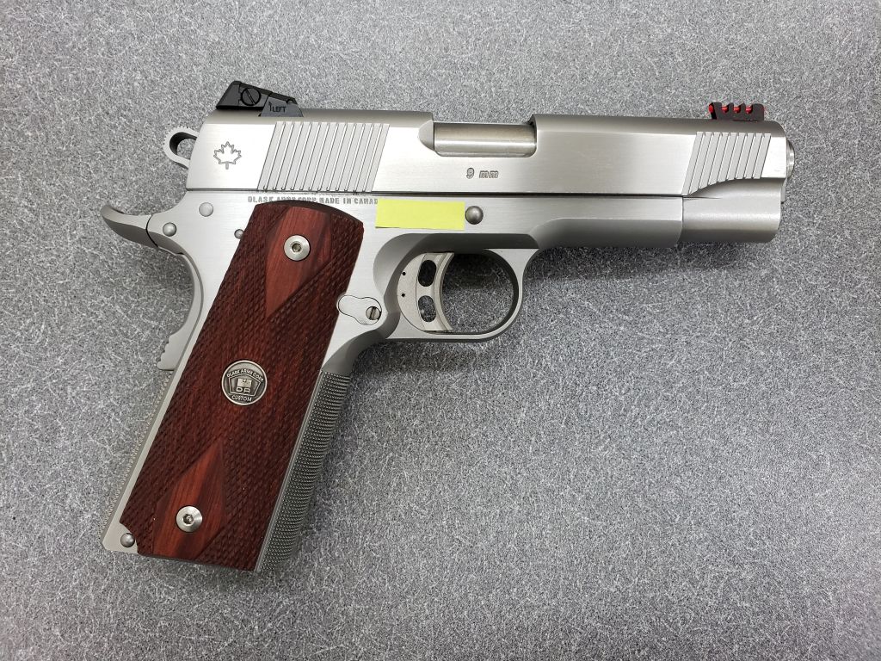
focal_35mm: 26
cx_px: 440
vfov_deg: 53.1
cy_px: 330
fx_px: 662
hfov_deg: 67.3
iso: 320
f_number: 2.4
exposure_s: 1/40
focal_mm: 4.3
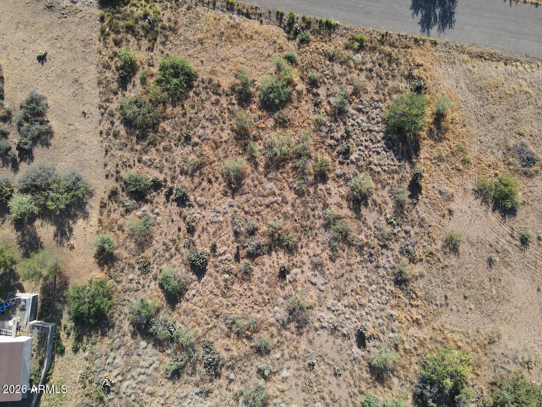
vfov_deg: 56.8
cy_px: 204
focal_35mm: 24
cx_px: 271
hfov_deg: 71.6
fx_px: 376
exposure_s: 1/20
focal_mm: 4.5
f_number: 2.8
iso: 100
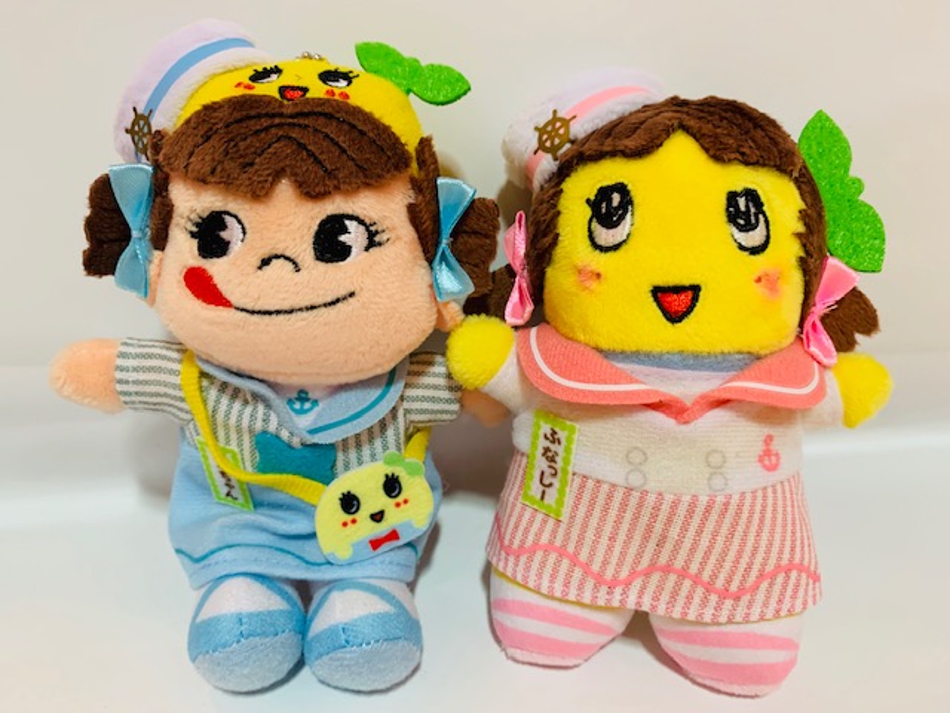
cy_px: 356
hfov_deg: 67.3
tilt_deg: -21.0
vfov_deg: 53.1
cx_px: 475
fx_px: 714
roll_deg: +1.0
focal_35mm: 26
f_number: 1.8
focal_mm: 4.25
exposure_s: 1/50
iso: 125
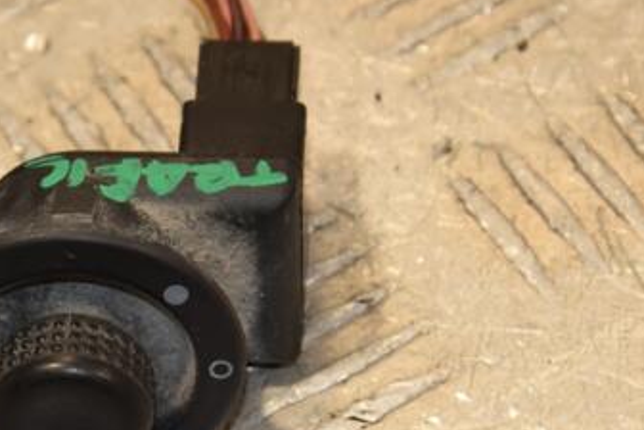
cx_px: 100
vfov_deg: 4.9
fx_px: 5024
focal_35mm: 281
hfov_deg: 7.3
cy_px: 276
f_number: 8
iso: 800
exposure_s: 1/200
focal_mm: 105
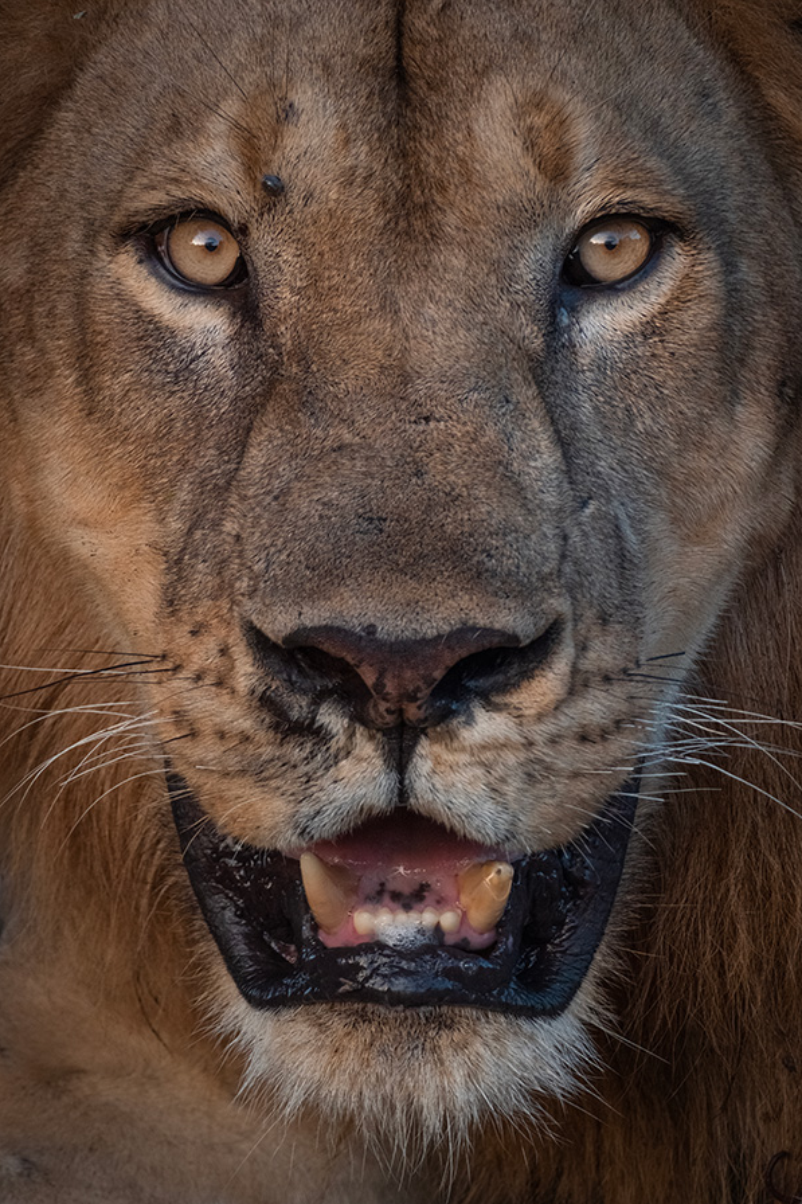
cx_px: 400
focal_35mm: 904
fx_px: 30218
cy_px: 603
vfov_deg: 2.3
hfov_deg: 1.5
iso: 1600
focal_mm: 600
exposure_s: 1/200
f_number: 9
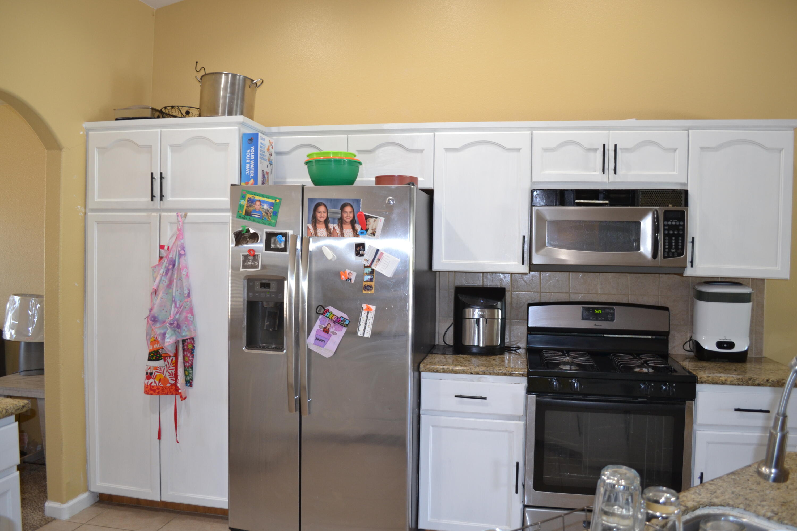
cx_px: 398
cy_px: 266
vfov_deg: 47.9
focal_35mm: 27
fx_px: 598
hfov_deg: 67.4
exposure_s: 1/30
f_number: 3.5
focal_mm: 18
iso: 400
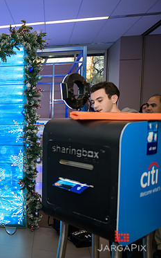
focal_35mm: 38
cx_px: -37
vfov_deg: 51.5
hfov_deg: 28.7
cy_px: 132
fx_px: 267
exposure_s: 1/125
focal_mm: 24
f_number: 3.2
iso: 400
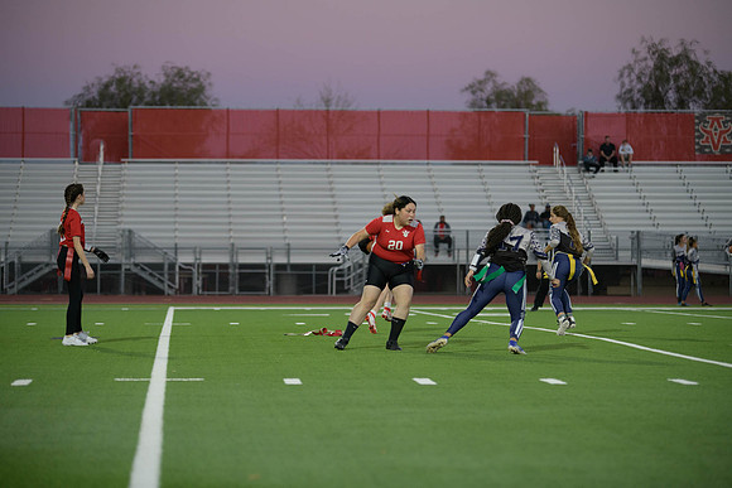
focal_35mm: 120
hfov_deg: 17.1
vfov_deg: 11.4
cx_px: 366
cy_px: 244
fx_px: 2440
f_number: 2.8
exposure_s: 1/640
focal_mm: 120
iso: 1250
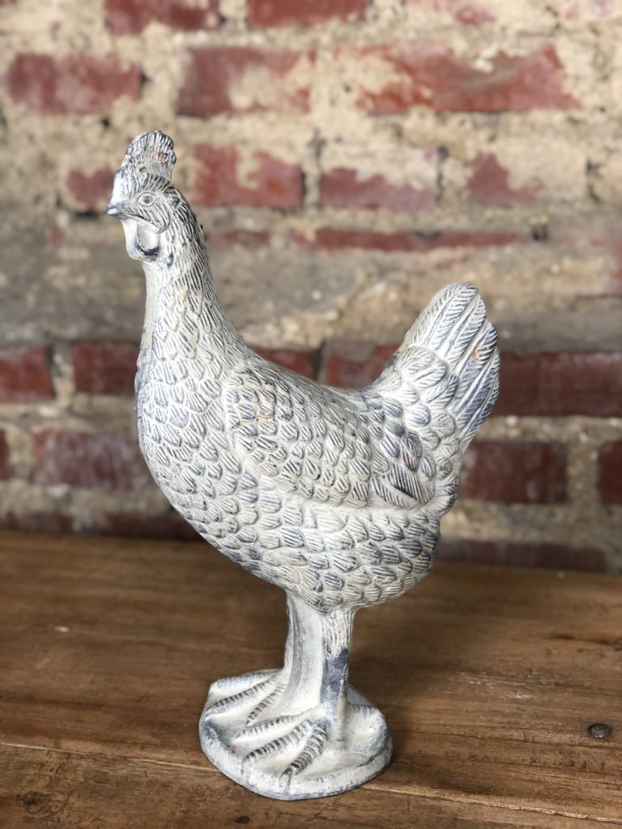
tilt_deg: -20.1
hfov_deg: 28.0
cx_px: 311
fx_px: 1246
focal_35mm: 52
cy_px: 414
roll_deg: +2.8
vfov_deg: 36.8
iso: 100
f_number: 2.4
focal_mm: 6
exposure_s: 1/50
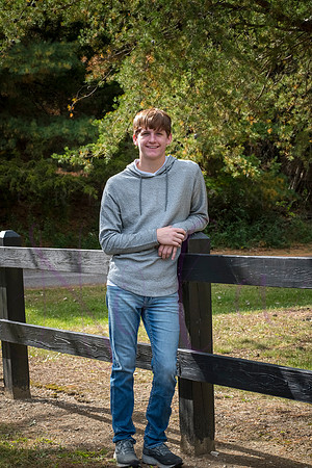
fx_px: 1040
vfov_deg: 25.4
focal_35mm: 80
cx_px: 156
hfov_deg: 17.1
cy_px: 234
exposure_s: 1/400
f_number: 11
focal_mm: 80
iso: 800
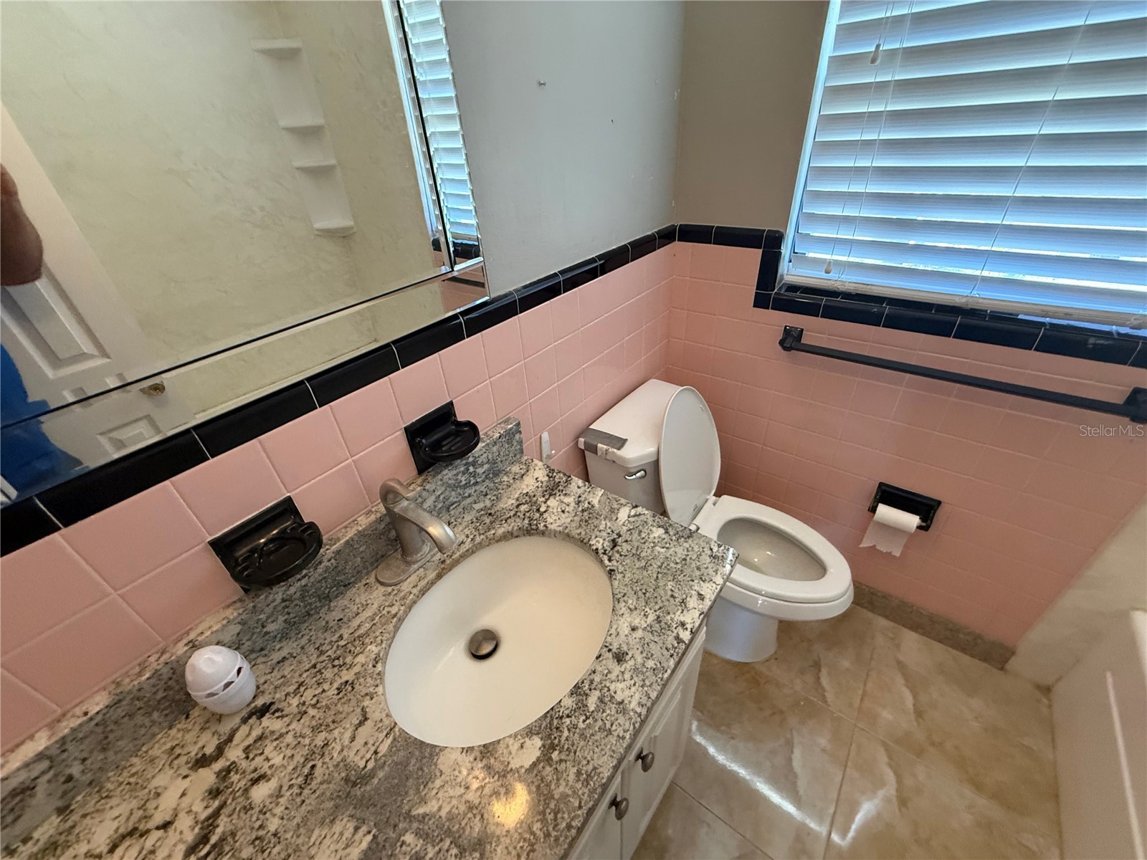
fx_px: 464
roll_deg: +3.5
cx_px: 574
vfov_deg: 85.7
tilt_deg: -32.5
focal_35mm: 14
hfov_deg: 102.1
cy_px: 430
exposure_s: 1/60
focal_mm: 2.22
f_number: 2.2
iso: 500
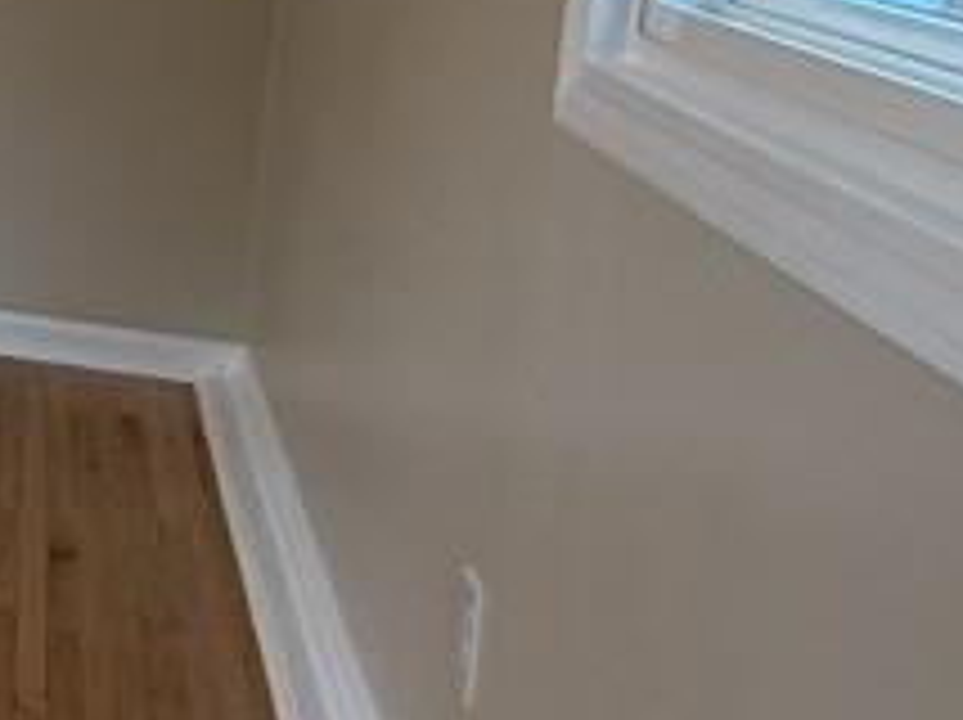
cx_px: -1246
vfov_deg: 21.2
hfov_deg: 16.1
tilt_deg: -7.0
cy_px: 4
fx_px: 1862
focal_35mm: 67
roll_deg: +0.2
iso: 80
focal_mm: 2.22
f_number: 2.2
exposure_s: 1/120
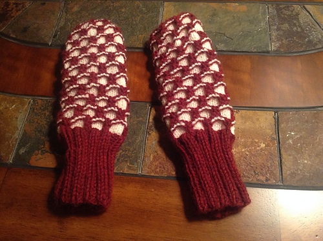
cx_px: 162
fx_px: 307
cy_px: 120
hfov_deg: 55.4
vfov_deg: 42.8
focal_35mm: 33
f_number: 2.4
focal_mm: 3.3
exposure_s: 1/17
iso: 200
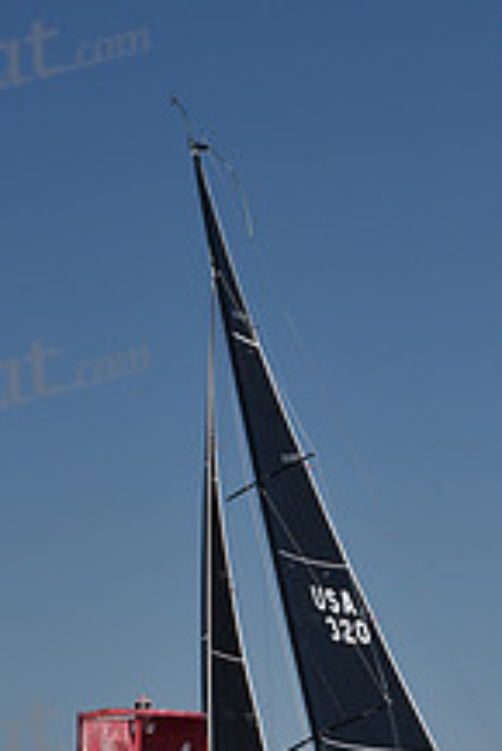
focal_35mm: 230
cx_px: 331
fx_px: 4803
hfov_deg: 6.0
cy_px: 540
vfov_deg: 8.9
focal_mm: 86
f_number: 6.3
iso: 250
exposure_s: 1/800
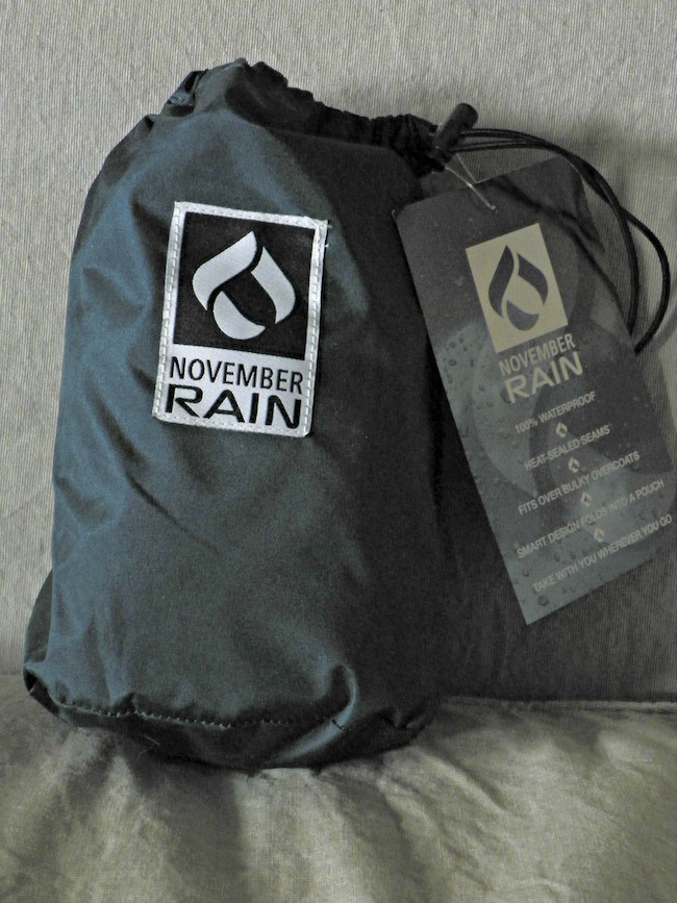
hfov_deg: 25.2
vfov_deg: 33.2
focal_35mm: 58
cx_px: 338
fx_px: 1513
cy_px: 452
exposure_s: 1/40
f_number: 3.5
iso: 200
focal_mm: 10.3
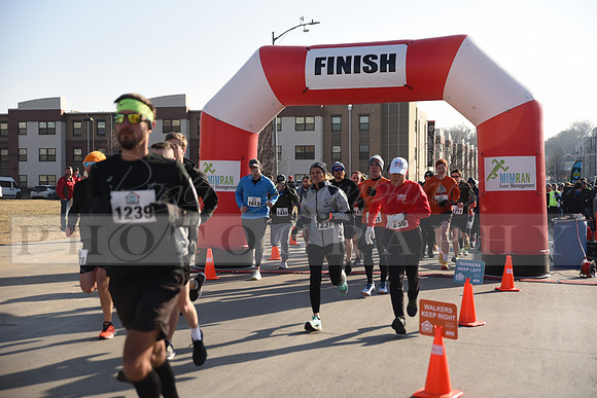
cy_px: 199
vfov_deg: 26.0
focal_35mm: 52
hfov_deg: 38.2
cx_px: 298
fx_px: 862
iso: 100
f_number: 2.8
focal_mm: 52
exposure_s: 1/1250
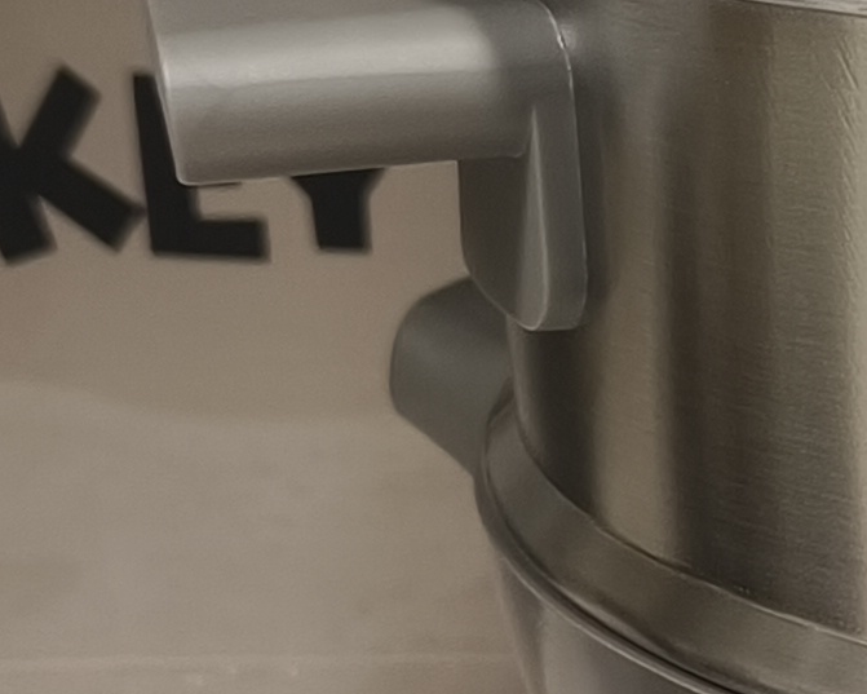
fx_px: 3516
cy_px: 579
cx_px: 1344
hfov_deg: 13.2
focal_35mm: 137
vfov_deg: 11.2
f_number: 1.75
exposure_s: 1/50
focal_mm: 5.5
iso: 616
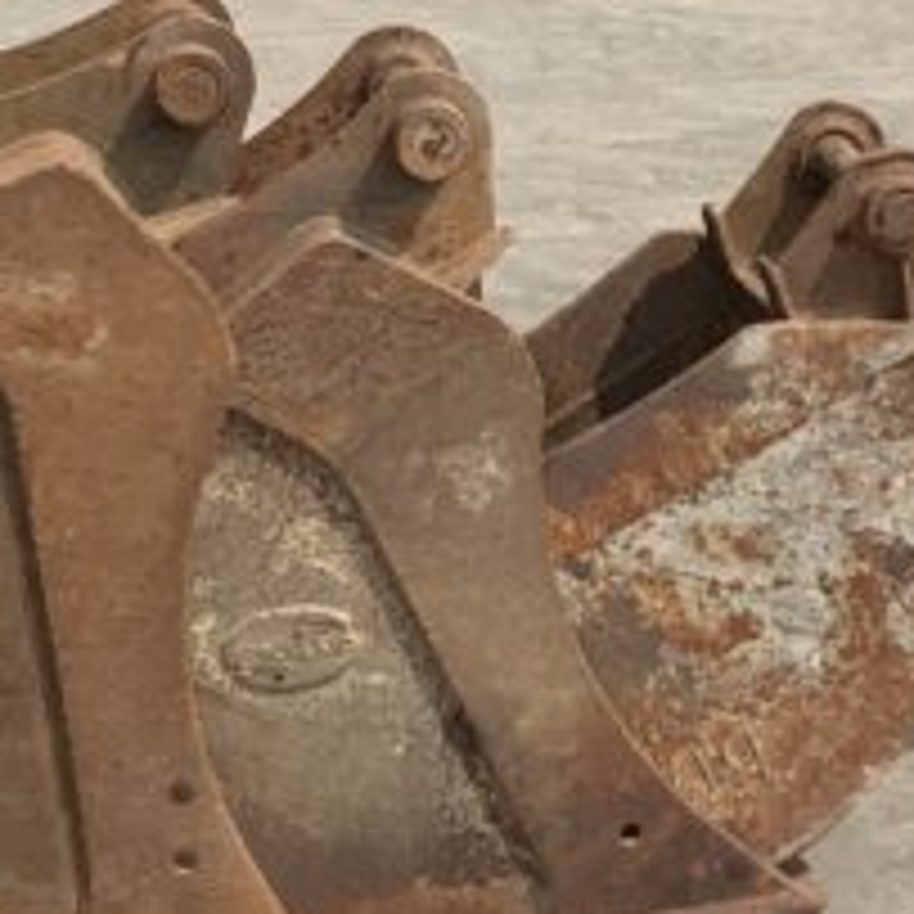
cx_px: 756
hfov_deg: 13.4
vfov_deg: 13.5
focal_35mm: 129
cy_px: 360
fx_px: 3854
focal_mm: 3
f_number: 1.8
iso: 16
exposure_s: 1/1490
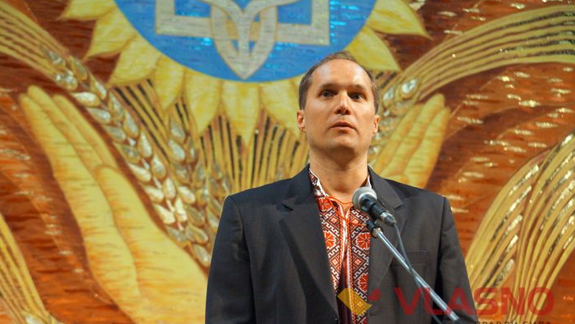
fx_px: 1693
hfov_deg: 19.3
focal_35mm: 111
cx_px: 287
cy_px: 189
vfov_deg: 10.9
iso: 3200
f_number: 5.6
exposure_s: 1/125
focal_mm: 70
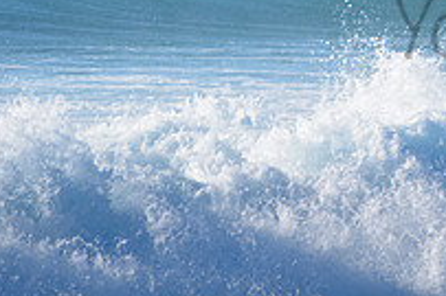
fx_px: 21724
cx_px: 766
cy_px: -90
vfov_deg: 0.8
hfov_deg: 1.2
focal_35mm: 1755
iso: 360
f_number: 5.6
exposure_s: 1/2000
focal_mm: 500
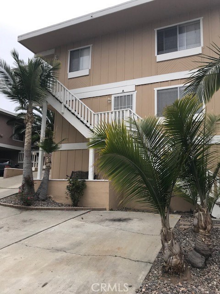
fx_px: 237
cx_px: 110
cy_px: 147
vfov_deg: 63.4
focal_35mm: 28
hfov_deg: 49.7
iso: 20
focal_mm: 3.99
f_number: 1.8
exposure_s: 1/2457
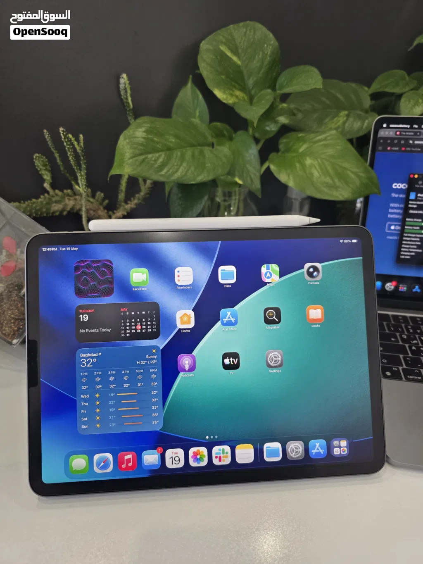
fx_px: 375
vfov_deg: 73.9
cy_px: 282
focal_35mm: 23
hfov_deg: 58.9
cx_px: 212
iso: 200
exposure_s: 1/180
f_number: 1.7
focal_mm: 6.3
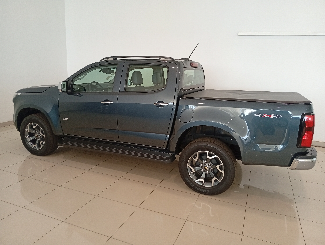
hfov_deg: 65.2
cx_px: 162
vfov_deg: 51.5
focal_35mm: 27
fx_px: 254
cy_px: 122
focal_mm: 3.98
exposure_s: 1/60
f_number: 1.8
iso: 206
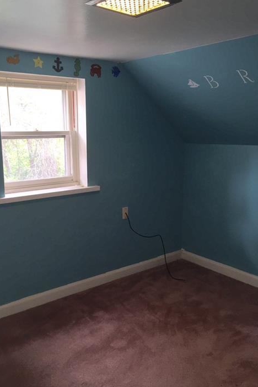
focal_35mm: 33
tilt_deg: -9.5
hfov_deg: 39.9
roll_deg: +0.3
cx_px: 112
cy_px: 202
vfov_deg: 57.2
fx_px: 355
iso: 40
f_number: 2.2
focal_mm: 4.15
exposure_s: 1/30
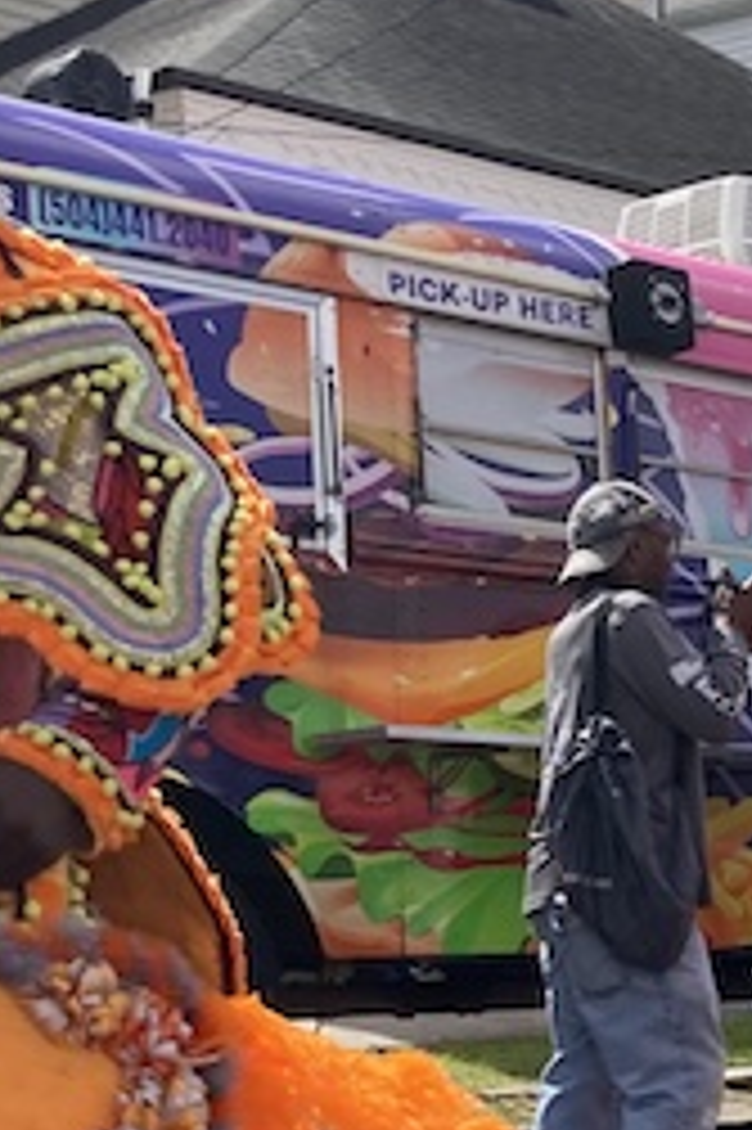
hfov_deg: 13.2
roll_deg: -2.7
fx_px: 2918
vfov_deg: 21.7
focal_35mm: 93
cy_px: 851
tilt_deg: -2.4
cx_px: 1364
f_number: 1.8
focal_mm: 3.99
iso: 20
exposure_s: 1/2024
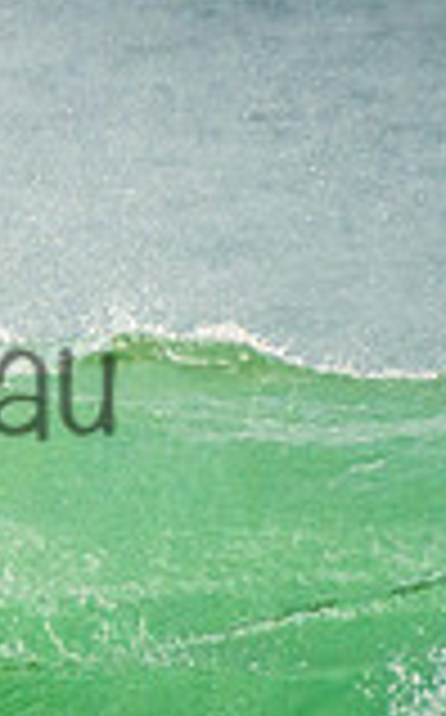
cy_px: 424
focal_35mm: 2048
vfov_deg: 1.0
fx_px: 39938
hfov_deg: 0.6
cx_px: -412
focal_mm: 400
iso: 800
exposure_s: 1/2000
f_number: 5.6
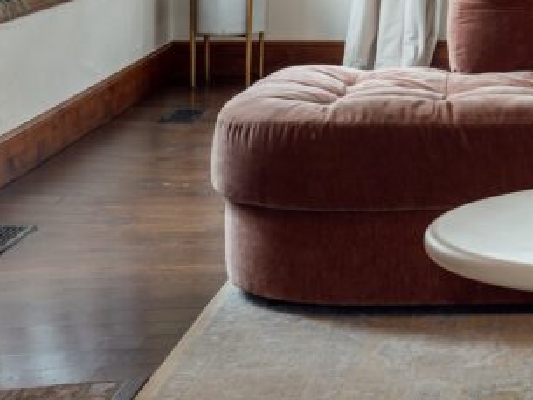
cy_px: -128
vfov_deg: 11.2
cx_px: 608
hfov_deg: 14.9
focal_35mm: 129
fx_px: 1987
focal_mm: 40
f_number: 7.1
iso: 100
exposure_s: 1.3
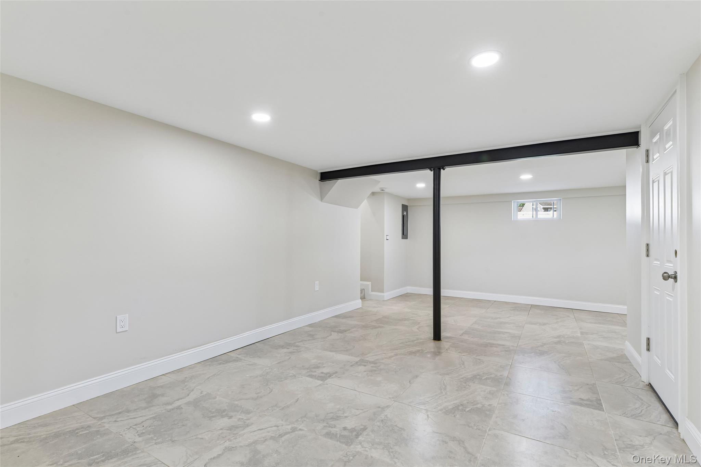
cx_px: 350
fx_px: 331
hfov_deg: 93.3
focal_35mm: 17
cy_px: 234
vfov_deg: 70.4
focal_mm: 17
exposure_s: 1/8
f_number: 9
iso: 200
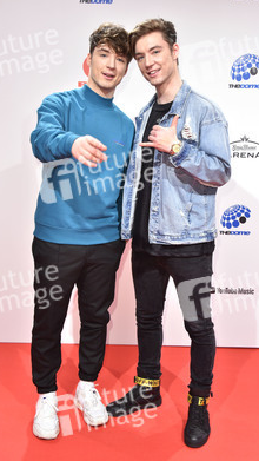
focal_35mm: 45
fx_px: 549
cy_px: 235
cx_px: 131
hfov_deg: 26.5
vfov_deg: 45.5
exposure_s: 1/200
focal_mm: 42
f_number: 5.6
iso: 1600
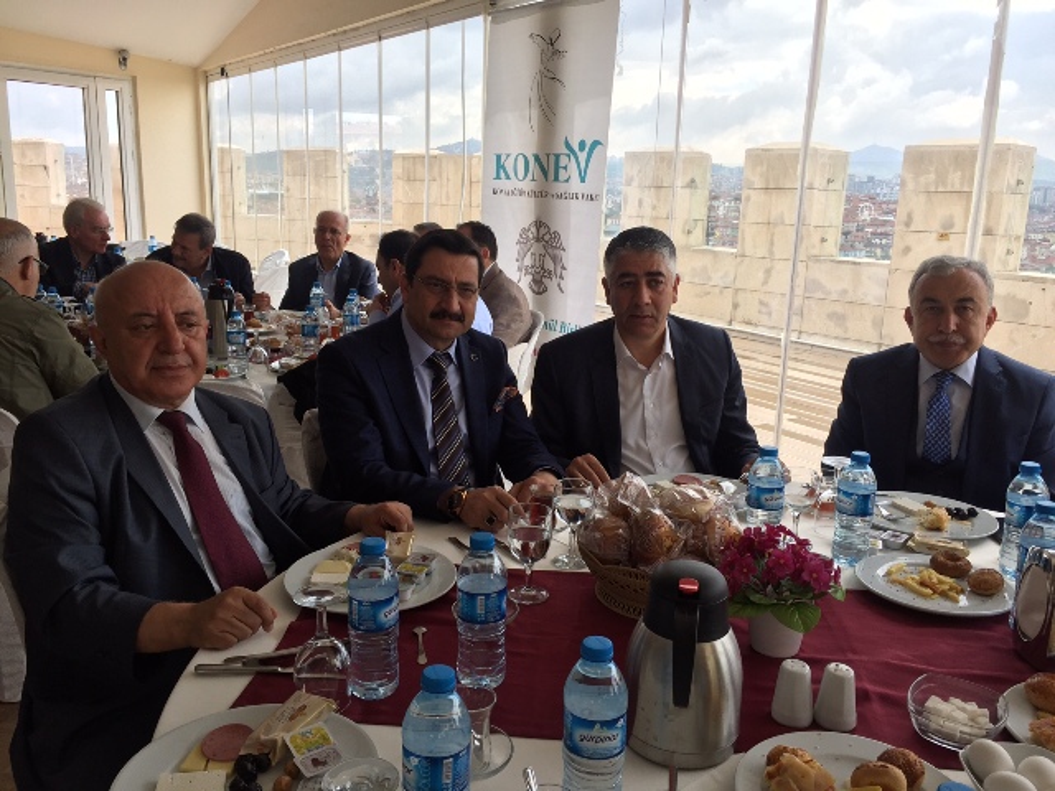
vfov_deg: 48.2
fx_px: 884
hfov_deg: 61.7
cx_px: 528
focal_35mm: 29
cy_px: 396
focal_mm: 4.15
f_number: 2.2
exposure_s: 1/573
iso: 32
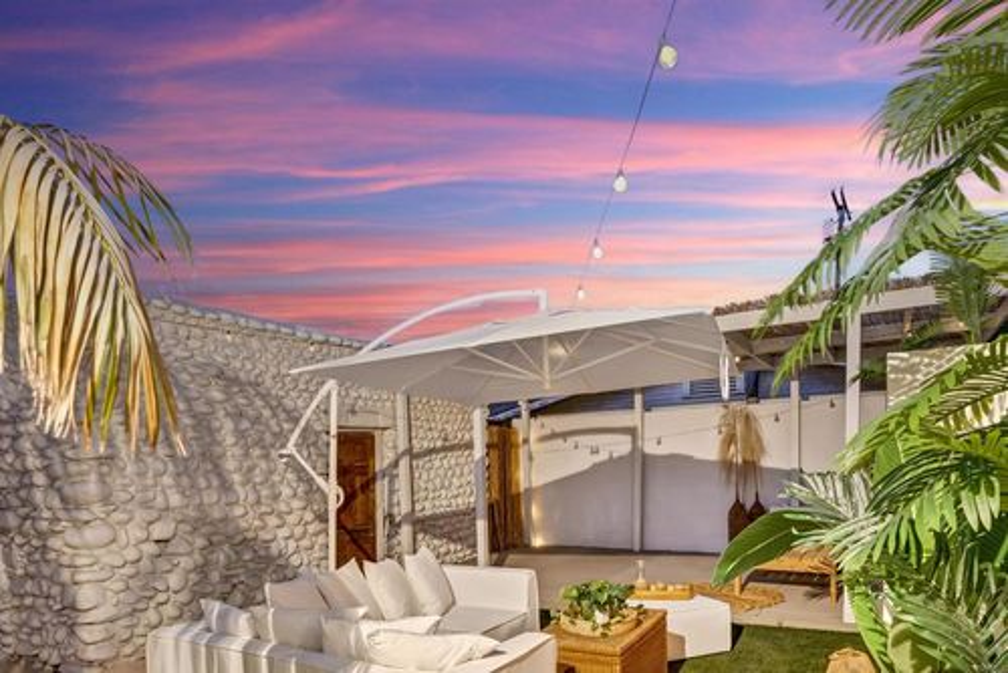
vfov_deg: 59.6
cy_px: 336
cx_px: 504
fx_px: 588
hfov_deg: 81.2
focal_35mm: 21
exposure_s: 5
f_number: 8
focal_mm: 21
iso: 400
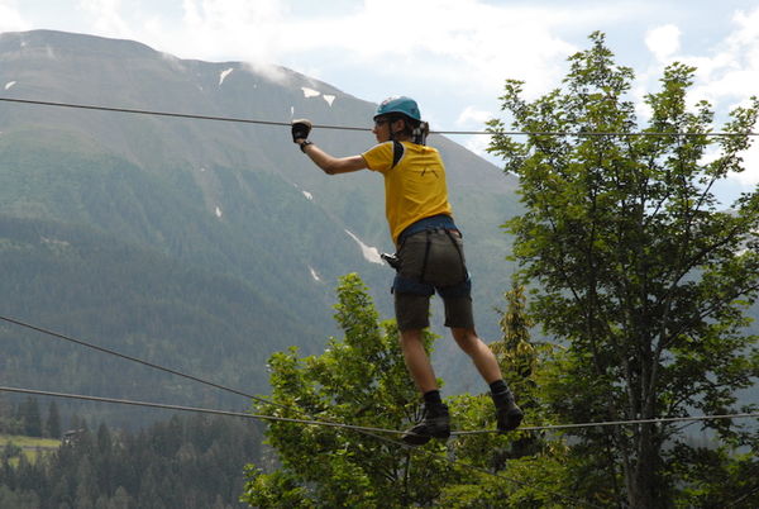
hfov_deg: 19.4
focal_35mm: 105
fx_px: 2217
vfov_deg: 13.1
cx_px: 380
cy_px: 254
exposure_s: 1/750
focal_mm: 70
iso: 1250
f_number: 14
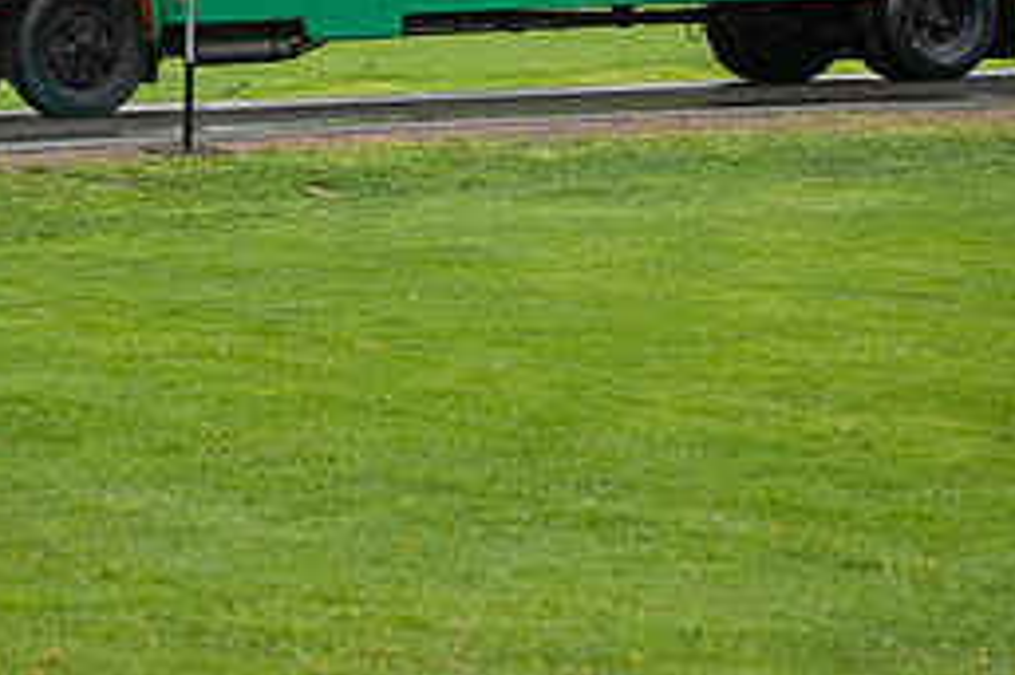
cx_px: 399
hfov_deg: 13.0
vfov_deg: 8.6
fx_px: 4452
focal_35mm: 158
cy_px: -75
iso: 640
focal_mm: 70
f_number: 2.8
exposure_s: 1/1000
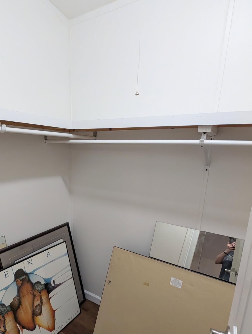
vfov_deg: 77.9
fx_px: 203
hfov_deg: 63.3
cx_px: 108
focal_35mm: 21
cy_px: 202
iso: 578
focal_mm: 2.35
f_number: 2.2
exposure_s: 1/120
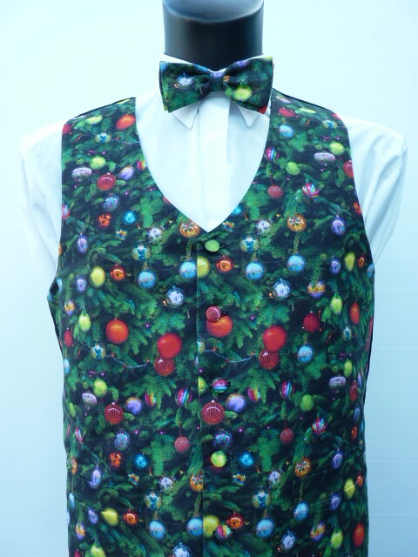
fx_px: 483
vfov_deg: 60.0
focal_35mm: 30
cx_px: 209
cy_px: 278
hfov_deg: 46.8
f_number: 3
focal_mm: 5.4
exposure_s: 1/30
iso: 125
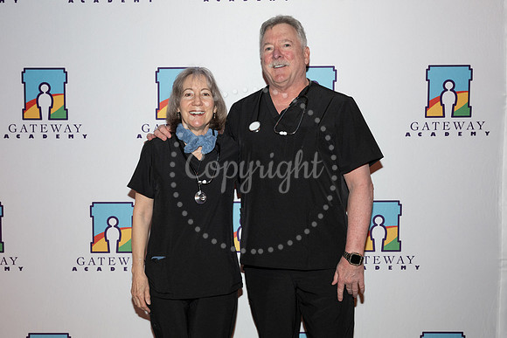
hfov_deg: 45.4
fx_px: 606
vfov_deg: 31.2
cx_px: 254
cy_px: 169
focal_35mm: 43
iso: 1000
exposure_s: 1/125
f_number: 5.6
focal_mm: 43
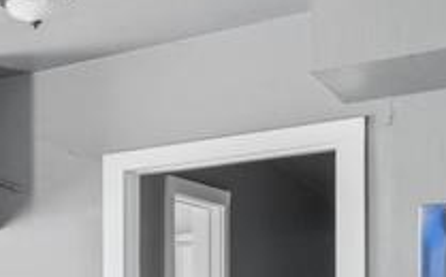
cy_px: 360
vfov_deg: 15.5
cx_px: -547
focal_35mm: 80
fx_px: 971
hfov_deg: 16.2
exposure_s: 1/1.67
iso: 400
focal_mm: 16
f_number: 8
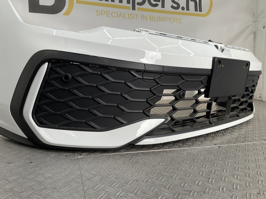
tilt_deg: -9.3
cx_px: 133
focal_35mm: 29
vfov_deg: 48.2
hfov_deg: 61.7
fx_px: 223
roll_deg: -3.0
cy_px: 100
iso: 16
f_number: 1.8
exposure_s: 1/280
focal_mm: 3
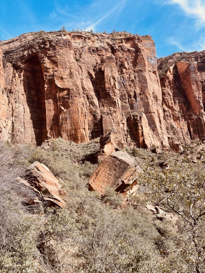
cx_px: 102
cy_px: 136
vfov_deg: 69.4
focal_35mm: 25
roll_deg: +3.6
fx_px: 197
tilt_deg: +12.8
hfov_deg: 54.9
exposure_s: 1/1294
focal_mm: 5.1
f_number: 1.6
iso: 32
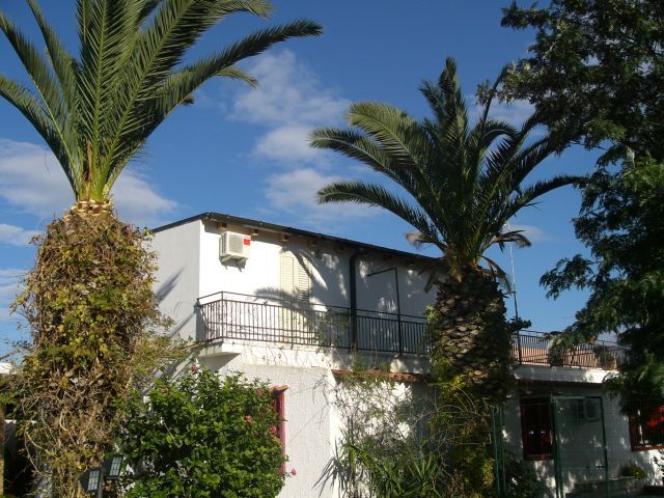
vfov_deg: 37.7
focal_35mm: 38
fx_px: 729
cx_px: 332
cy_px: 249
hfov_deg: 49.0
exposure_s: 1/800
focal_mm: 6.3
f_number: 4.4
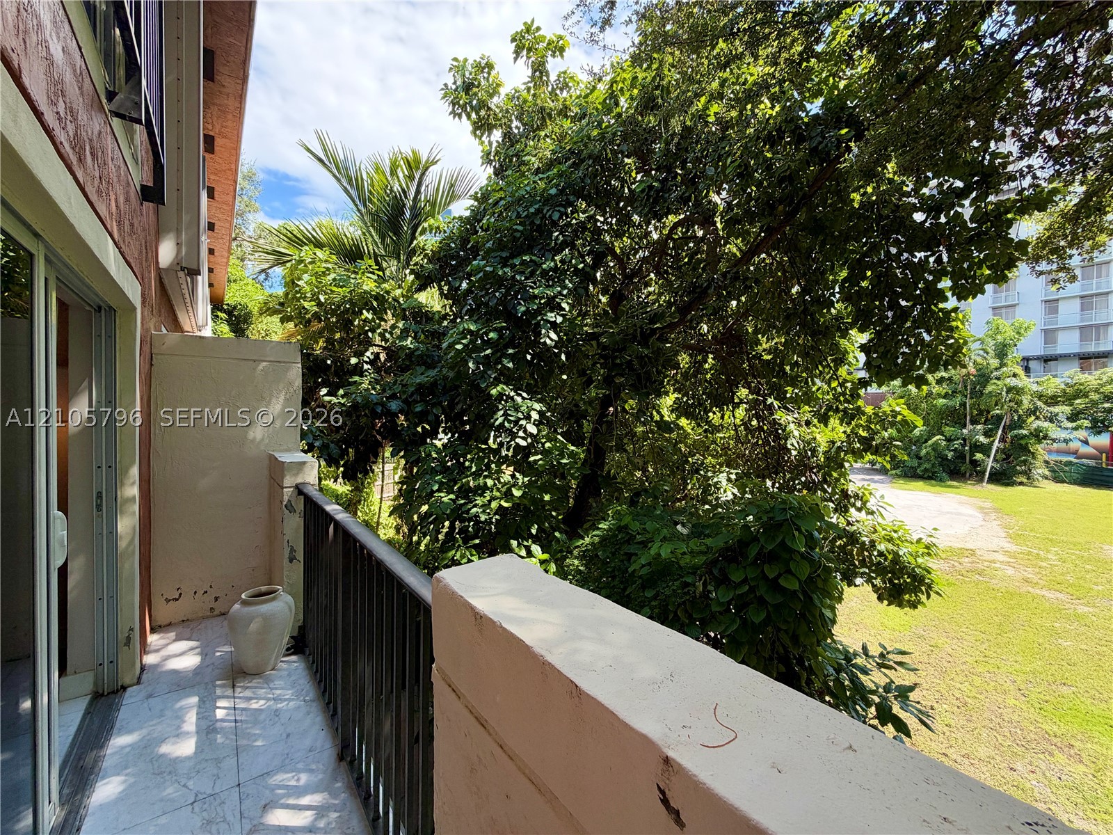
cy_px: 418
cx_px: 556
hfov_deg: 102.1
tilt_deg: -0.2
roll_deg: -0.3
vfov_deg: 85.7
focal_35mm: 14
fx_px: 450
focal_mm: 2.22
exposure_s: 1/651
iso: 40
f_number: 2.2
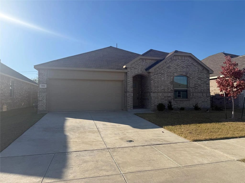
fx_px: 170
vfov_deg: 56.8
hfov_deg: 71.6
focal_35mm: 24
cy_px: 92
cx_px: 122
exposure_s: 1/4975
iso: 80
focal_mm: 6.76
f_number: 1.78
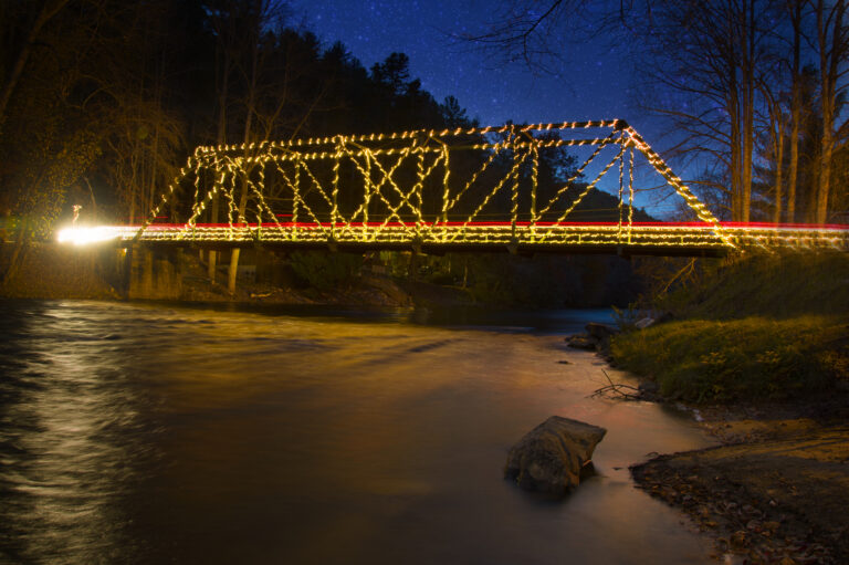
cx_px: 424
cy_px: 282
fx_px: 636
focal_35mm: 27
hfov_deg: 67.4
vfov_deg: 47.9
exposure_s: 30
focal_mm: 18
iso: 31
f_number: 5.6
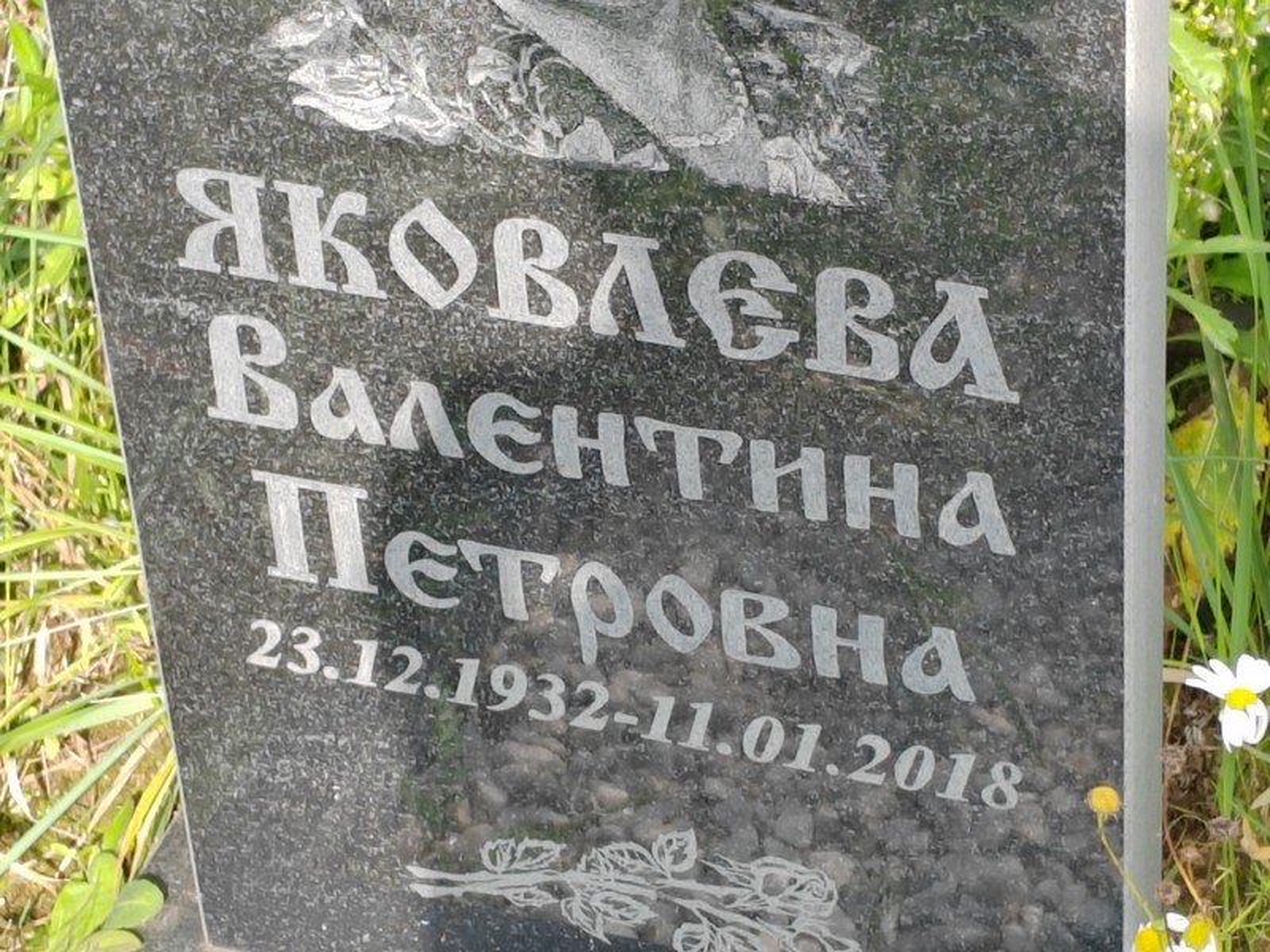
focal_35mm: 123
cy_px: 476
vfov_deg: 12.0
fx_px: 4513
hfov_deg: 16.0
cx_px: 635
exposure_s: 1/280
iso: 100
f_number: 1.9
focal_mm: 5.52
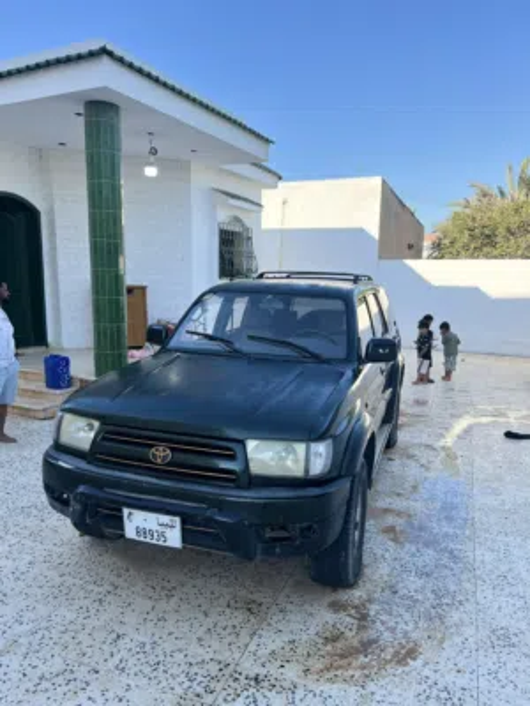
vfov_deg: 67.3
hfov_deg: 53.1
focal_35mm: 26
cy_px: 353
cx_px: 265
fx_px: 531
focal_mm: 5.7
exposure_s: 1/1724
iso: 50
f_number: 1.5
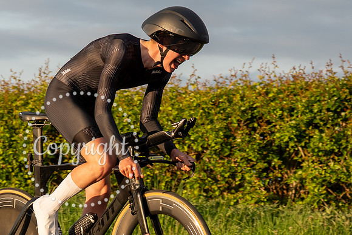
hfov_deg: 12.4
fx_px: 1625
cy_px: 106
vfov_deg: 8.3
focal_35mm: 166
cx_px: 182
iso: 320
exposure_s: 1/1000
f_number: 4
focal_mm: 70
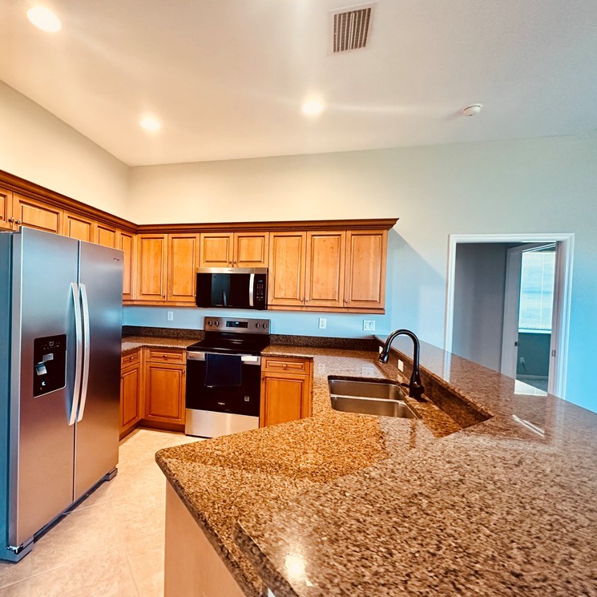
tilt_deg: +1.7
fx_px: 332
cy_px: 302
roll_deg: +0.4
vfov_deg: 84.0
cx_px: 240
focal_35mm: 17
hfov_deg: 83.0
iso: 250
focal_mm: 2.22
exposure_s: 1/60
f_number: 2.2
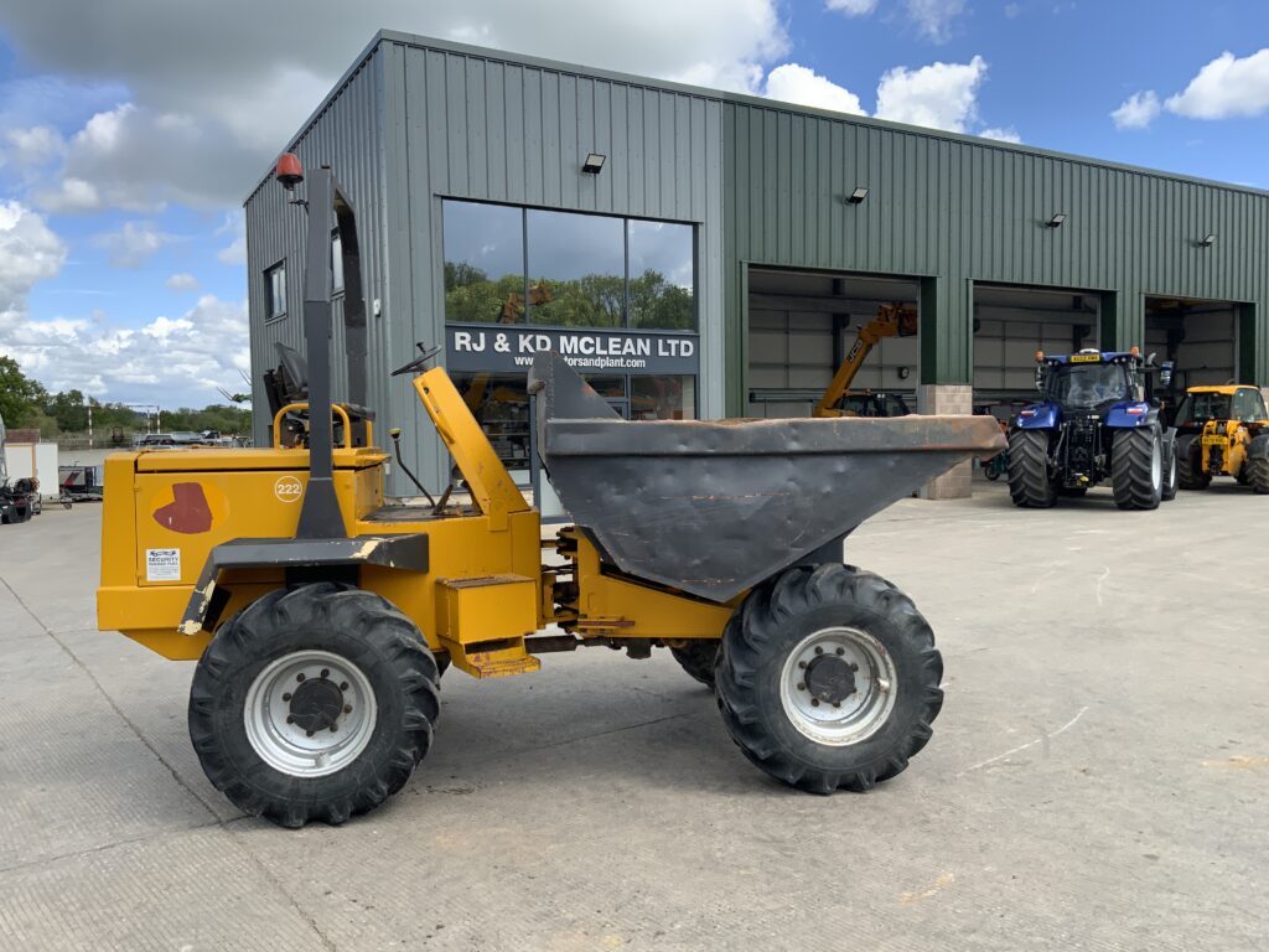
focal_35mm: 29
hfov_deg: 61.7
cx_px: 634
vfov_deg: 48.2
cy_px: 476
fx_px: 1063
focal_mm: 3
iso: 16
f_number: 1.8
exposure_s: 1/829
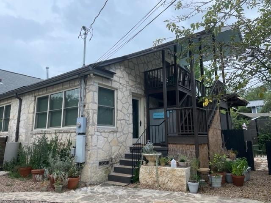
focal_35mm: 26
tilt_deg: +10.0
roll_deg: +0.9
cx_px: 136
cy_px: 102
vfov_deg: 53.1
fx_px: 204
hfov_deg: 67.3
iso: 32
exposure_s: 1/1531
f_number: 1.6
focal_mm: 4.2
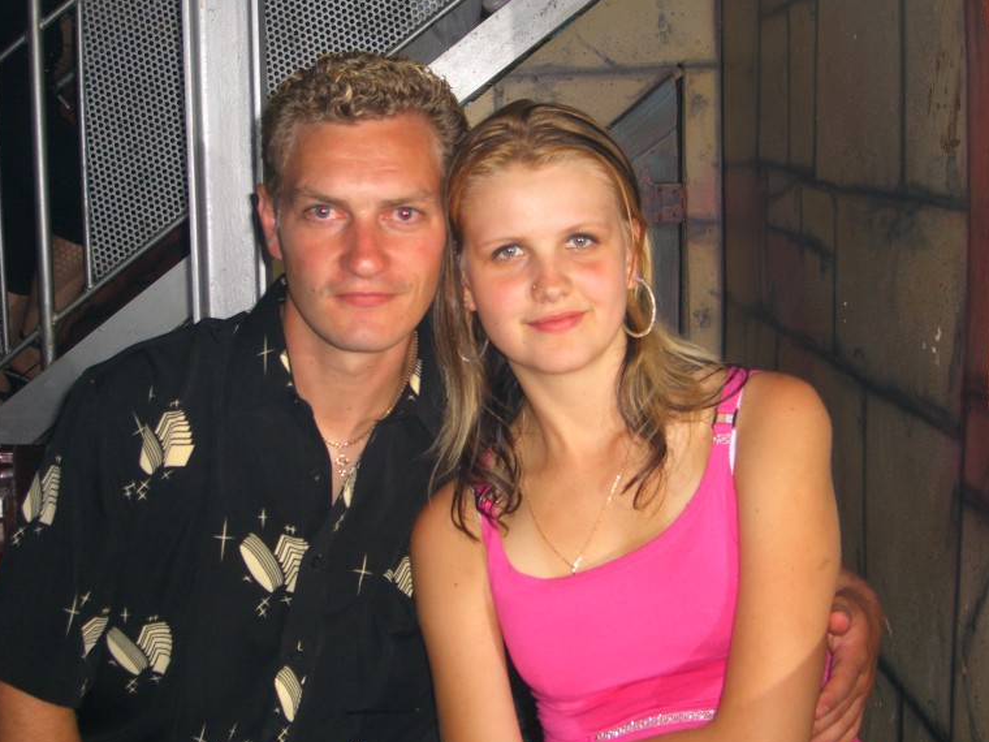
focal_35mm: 60
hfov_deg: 32.2
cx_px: 471
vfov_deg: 24.4
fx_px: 1714
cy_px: 380
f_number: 3.6
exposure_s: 1/60
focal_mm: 11.8
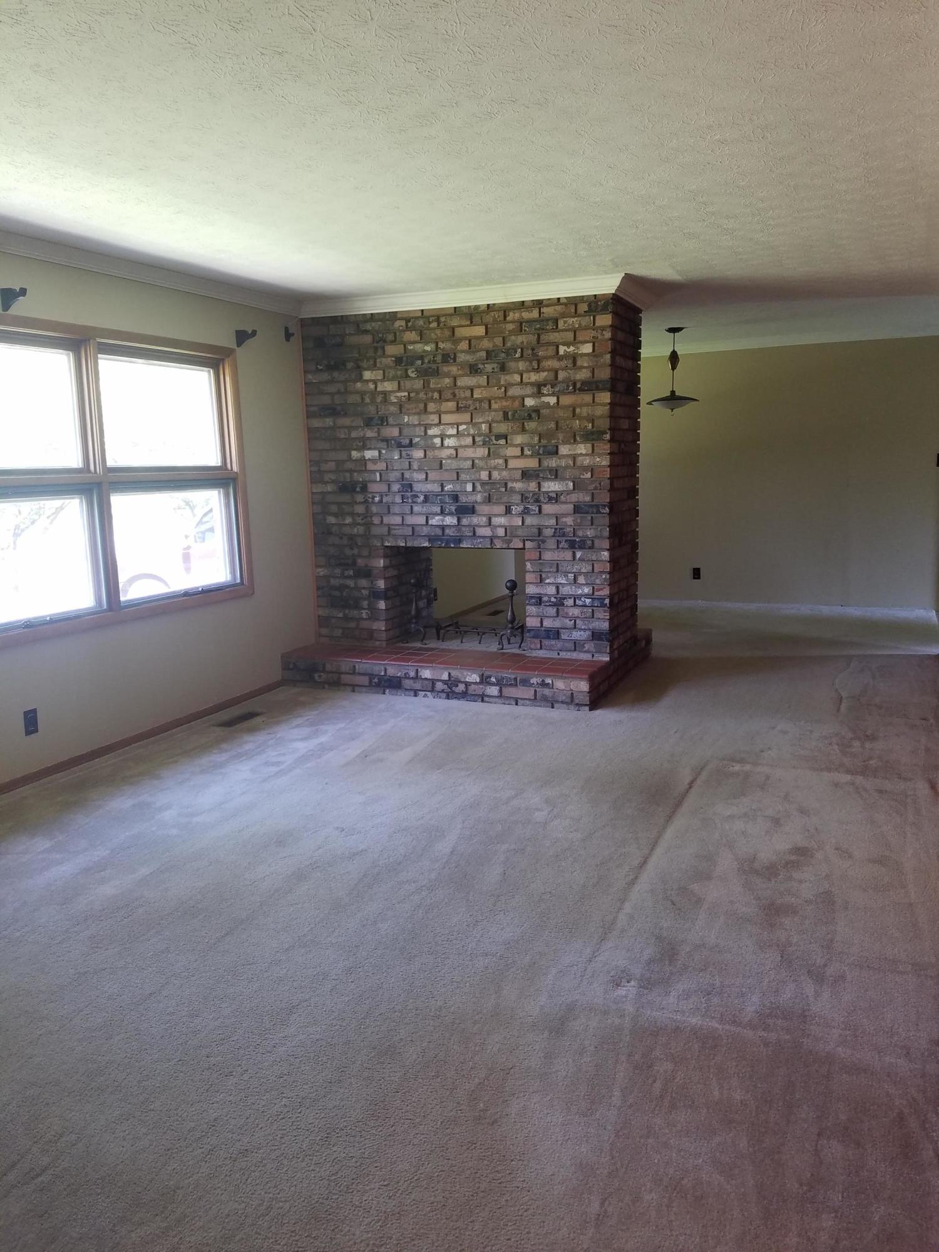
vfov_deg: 67.3
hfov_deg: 53.1
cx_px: 470
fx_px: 940
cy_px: 626
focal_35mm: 26
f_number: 1.7
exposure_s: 1/40
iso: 100
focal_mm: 4.2
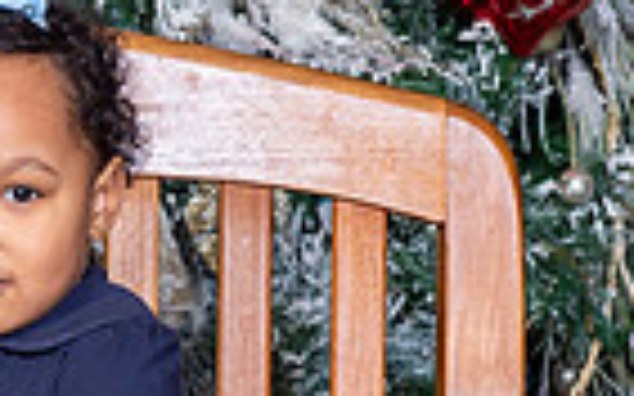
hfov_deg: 5.8
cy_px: 166
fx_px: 6131
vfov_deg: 3.7
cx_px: -634
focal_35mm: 355
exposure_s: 1/125
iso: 400
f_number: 8
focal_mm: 85
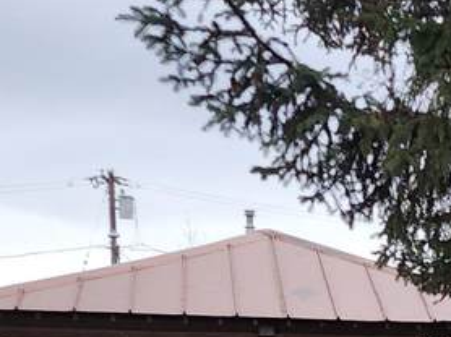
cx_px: 751
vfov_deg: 13.2
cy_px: 488
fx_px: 1380
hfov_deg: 16.3
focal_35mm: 106
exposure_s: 1/305
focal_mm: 6.4
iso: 12
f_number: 1.8
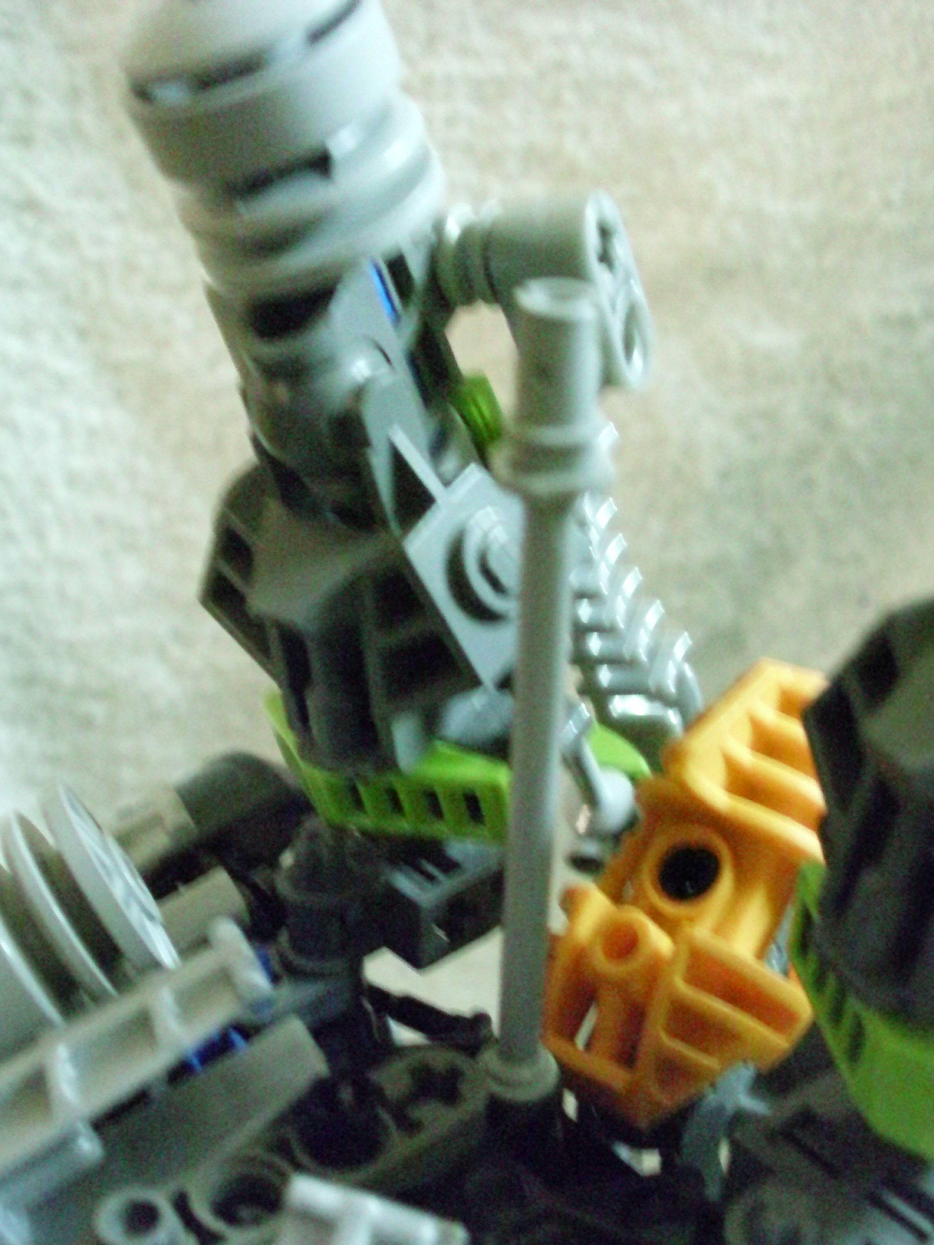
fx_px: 1619
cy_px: 669
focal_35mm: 45
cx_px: 398
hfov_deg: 32.1
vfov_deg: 42.0
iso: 1600
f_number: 3.1
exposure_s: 1/8
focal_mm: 6.3
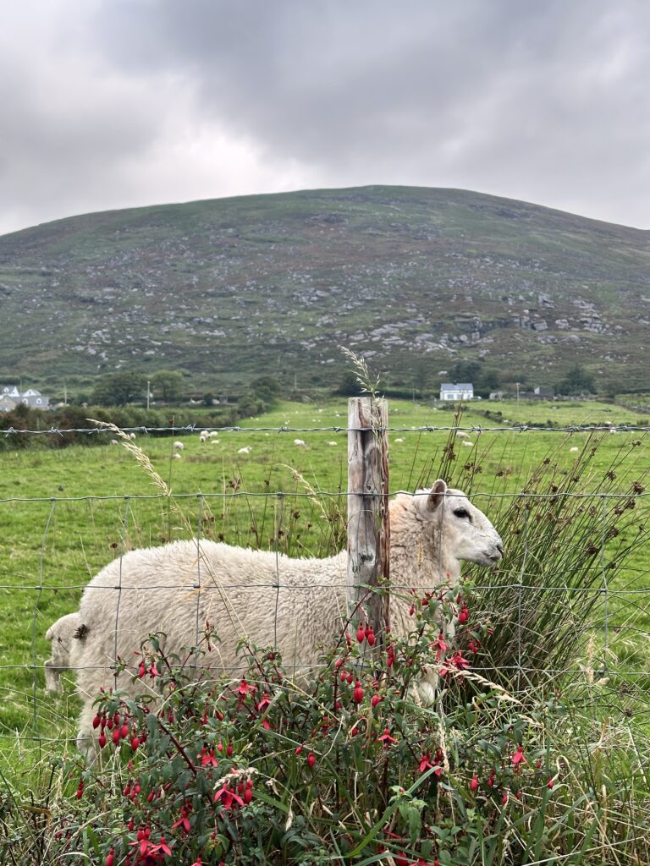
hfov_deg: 30.3
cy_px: 433
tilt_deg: +6.6
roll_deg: +0.1
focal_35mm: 48
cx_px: 325
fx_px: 1202
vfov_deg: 39.7
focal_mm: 6.86
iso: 64
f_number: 1.78
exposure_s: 1/380
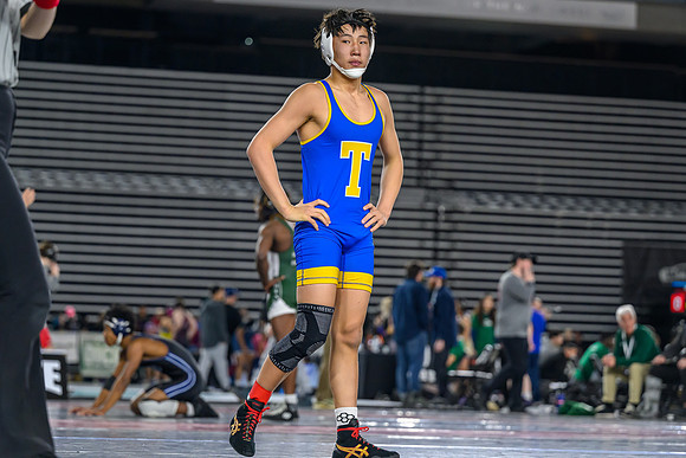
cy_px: 179
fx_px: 2324
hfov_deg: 16.8
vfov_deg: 11.2
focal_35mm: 122
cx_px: 340
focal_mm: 100
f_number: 2.8
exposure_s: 1/800
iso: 2200
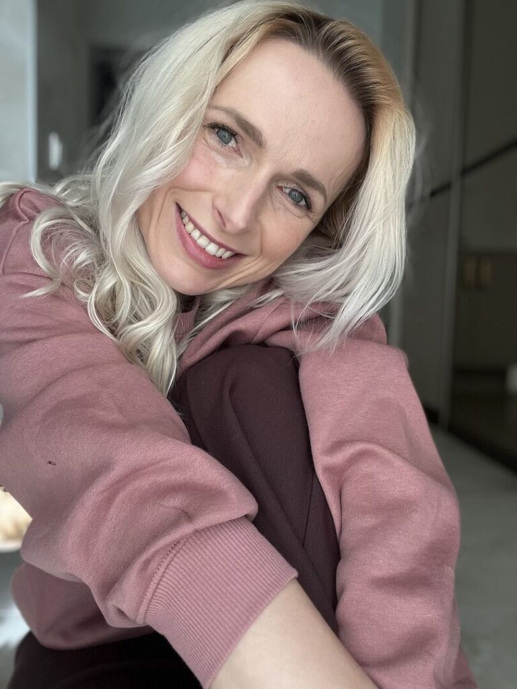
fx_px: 597
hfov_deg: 46.8
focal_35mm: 30
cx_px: 258
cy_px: 344
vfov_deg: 60.0
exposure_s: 1/121
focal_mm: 2.71
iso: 50
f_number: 2.2
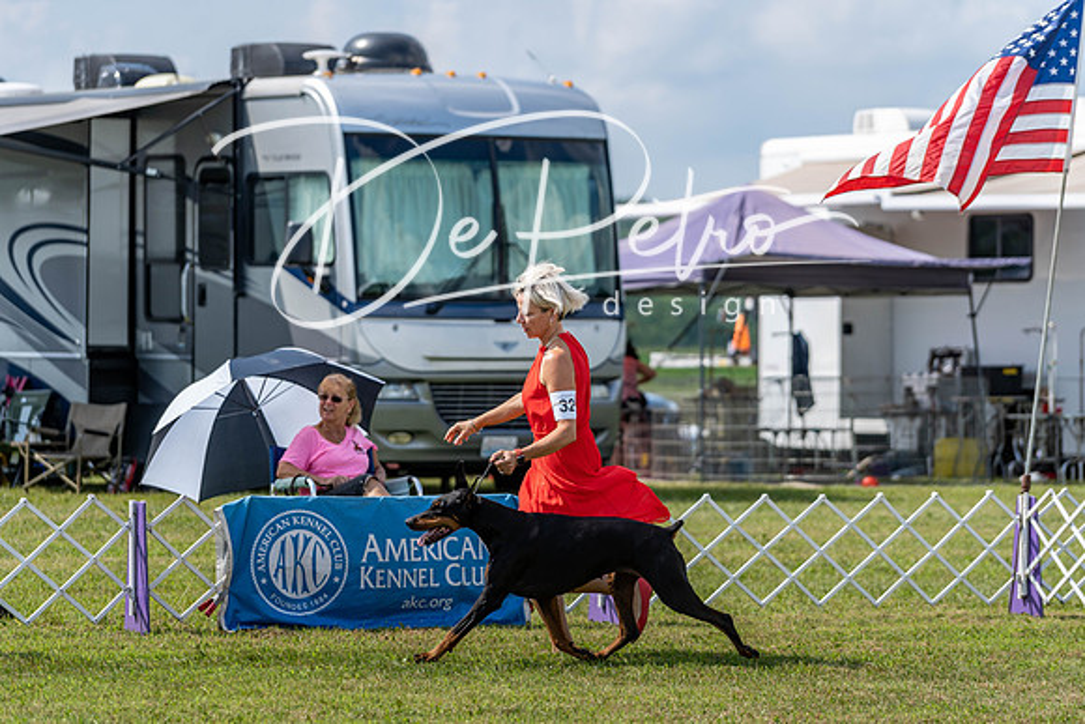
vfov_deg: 8.2
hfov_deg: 12.2
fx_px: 5064
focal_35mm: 168
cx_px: 542
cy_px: 362
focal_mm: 168
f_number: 4
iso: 200
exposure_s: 1/1250
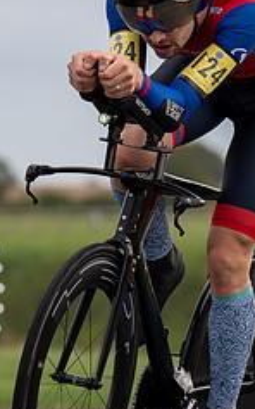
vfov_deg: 4.6
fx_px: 5118
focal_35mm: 460
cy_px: 144
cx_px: 126
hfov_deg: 2.9
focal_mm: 136
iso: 125
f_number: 3.5
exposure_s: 1/1000
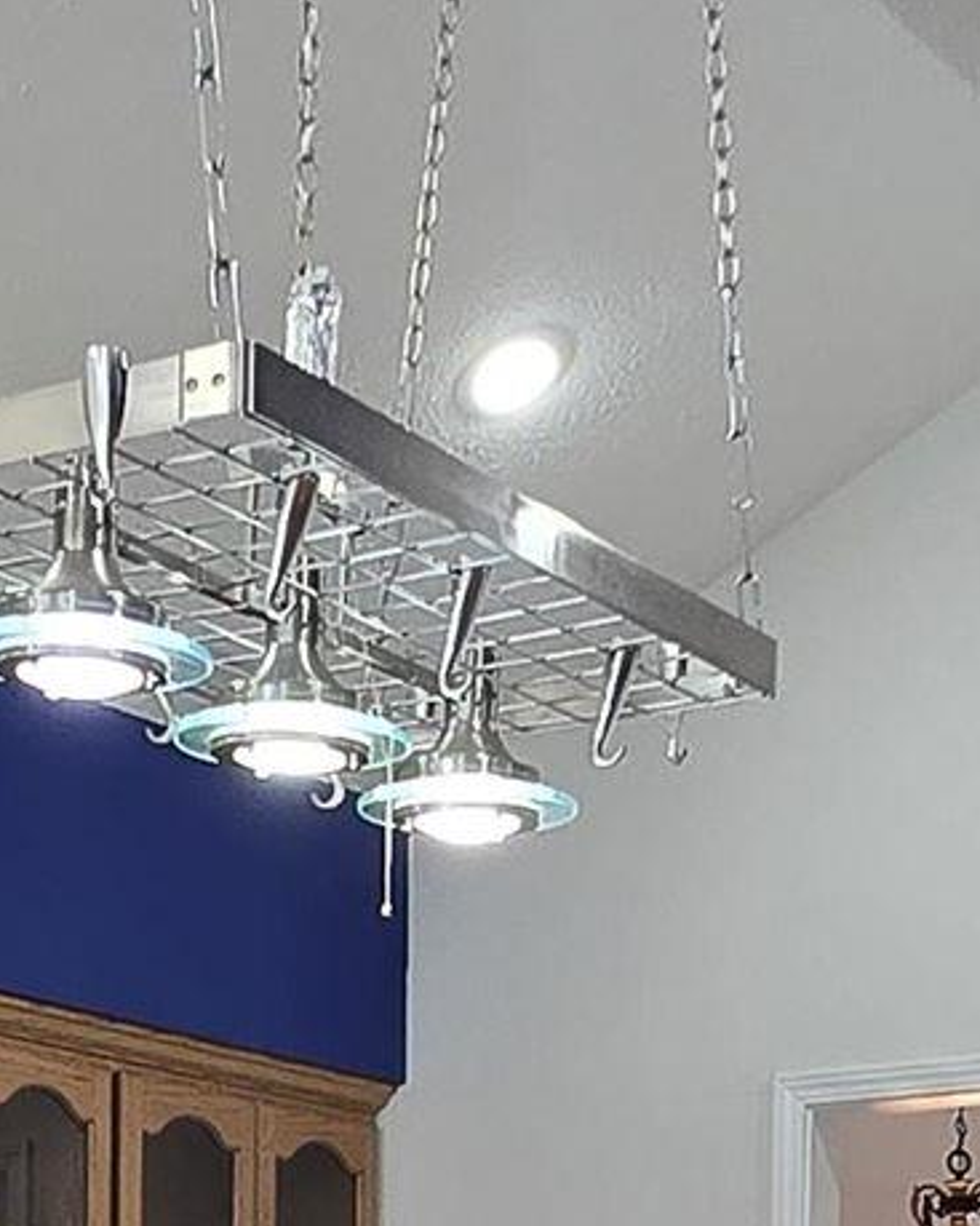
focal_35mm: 85
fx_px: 3083
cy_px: 1533
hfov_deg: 18.0
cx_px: 296
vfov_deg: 20.7
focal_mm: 2.2
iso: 160
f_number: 2.2
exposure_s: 1/60
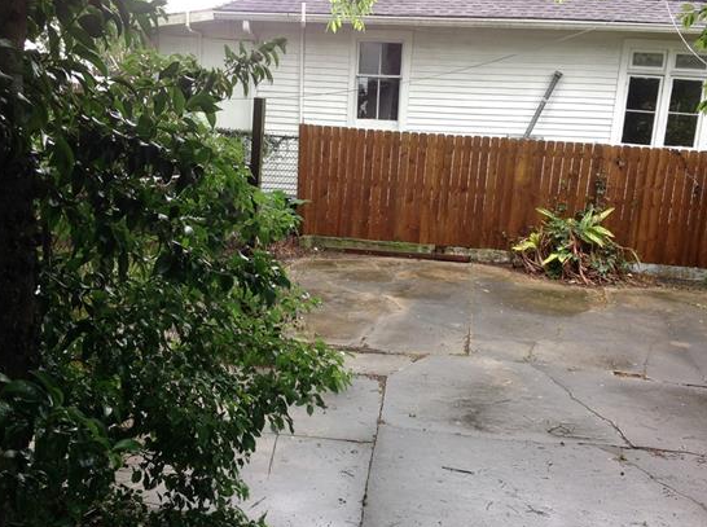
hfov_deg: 45.8
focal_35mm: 41
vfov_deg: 35.0
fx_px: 836
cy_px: 280
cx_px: 399
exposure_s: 1/60
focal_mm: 4.28
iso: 50
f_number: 2.4
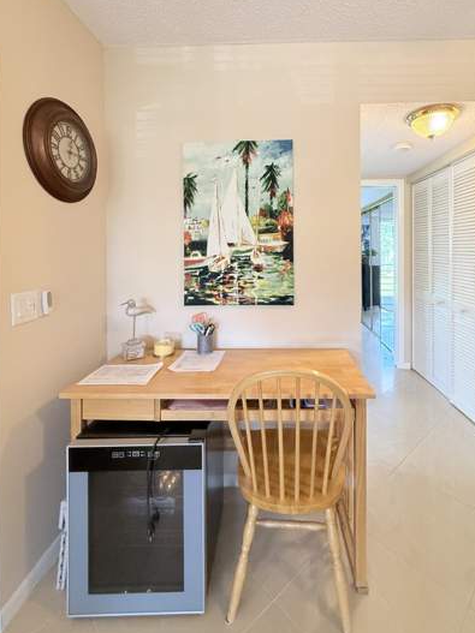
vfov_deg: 89.9
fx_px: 311
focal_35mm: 17
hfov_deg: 74.3
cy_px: 255
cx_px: 272
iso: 400
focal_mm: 2.22
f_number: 2.2
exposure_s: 1/120
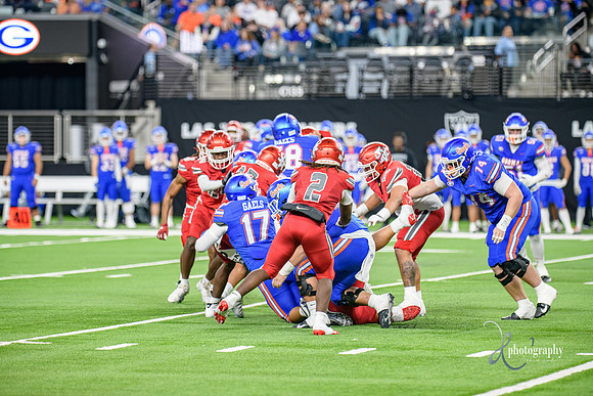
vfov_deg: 7.0
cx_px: 296
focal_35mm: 195
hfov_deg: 10.5
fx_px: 3213
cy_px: 198
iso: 1000
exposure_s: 1/400
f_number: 2.8
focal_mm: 195
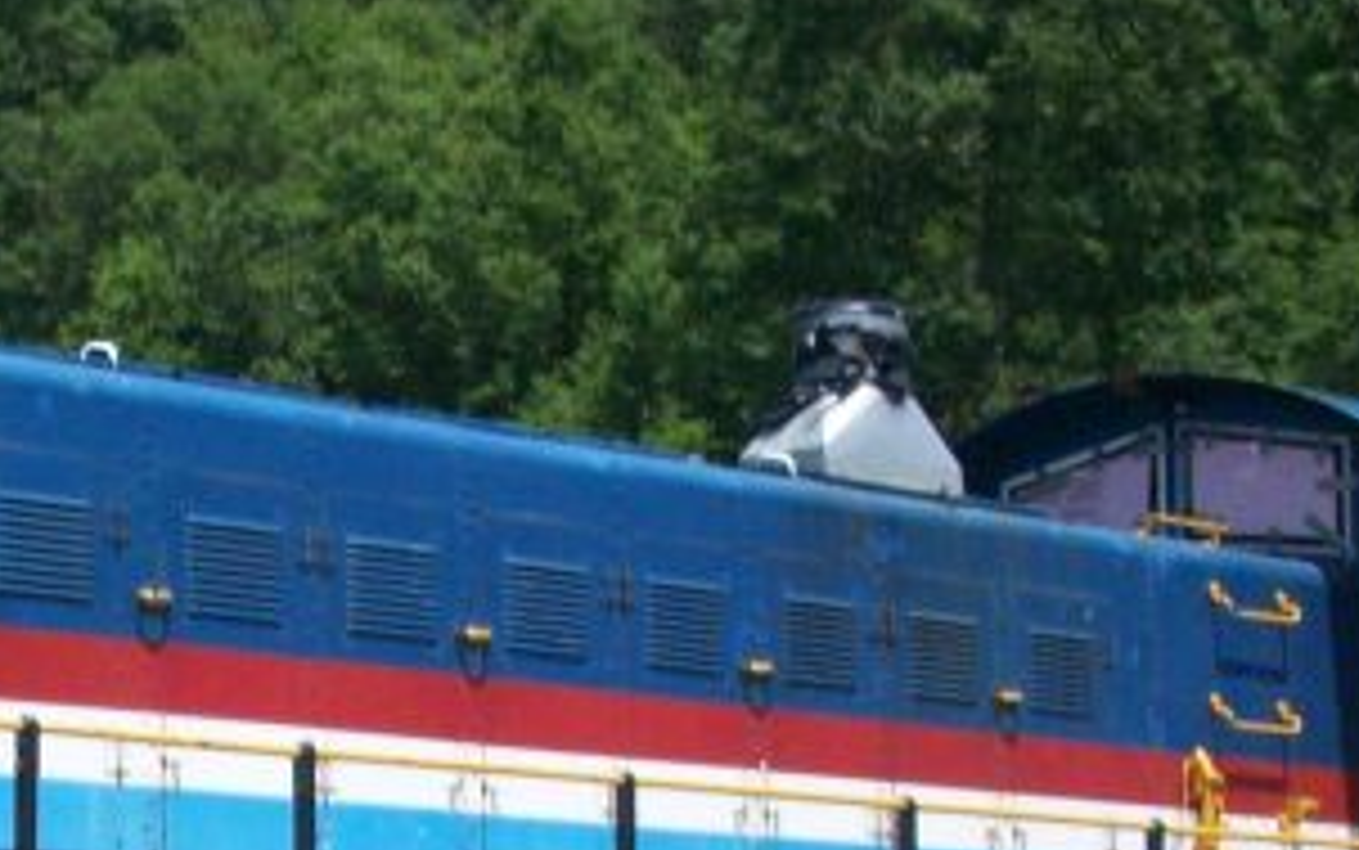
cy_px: 1102
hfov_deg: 15.6
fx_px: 4928
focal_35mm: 133
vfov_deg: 9.7
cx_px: 274
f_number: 5.6
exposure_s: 1/371
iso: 80
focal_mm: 6.2
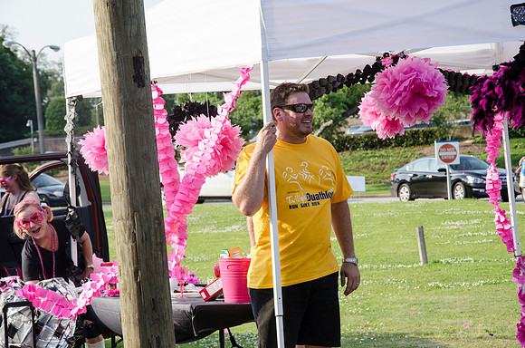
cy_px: 174
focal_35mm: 138
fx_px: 2008
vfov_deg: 9.9
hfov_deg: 14.9
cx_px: 262
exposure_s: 1/1250
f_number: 9
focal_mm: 92
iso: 800
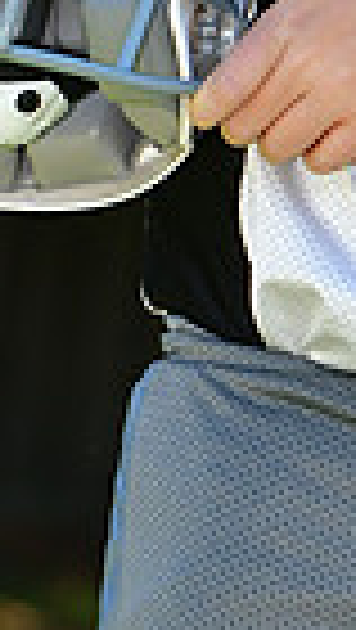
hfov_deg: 2.0
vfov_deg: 3.5
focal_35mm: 620
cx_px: 511
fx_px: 10383
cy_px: -531
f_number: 4.5
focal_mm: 95
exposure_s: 1/640
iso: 400
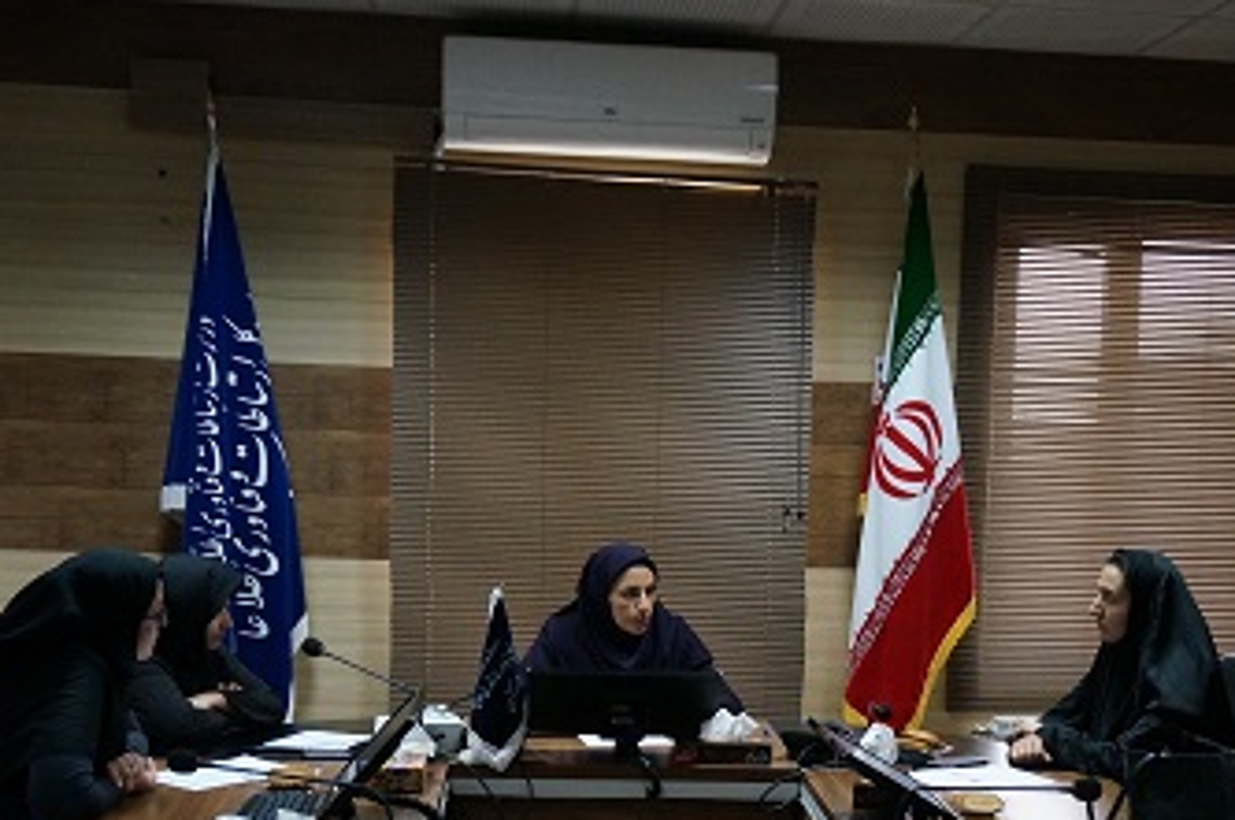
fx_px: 1773
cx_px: 719
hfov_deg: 38.3
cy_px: 579
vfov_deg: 25.8
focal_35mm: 52
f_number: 4.5
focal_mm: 23
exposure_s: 1/160
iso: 3200
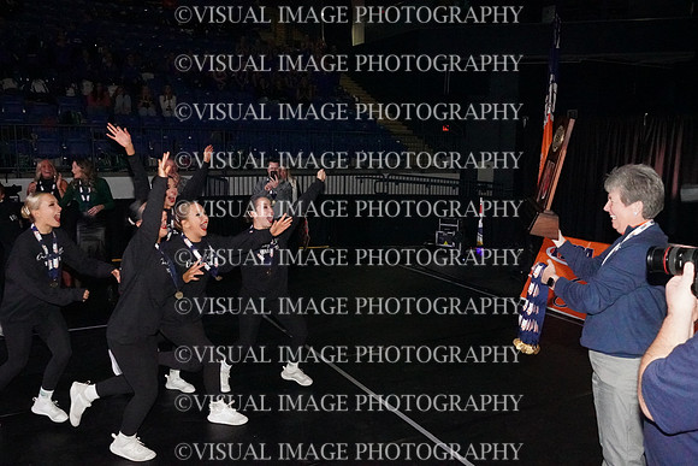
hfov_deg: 61.9
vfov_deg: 43.6
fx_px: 582
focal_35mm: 30
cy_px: 233
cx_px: 349
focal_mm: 20
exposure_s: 1/800
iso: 20000
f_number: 5.6
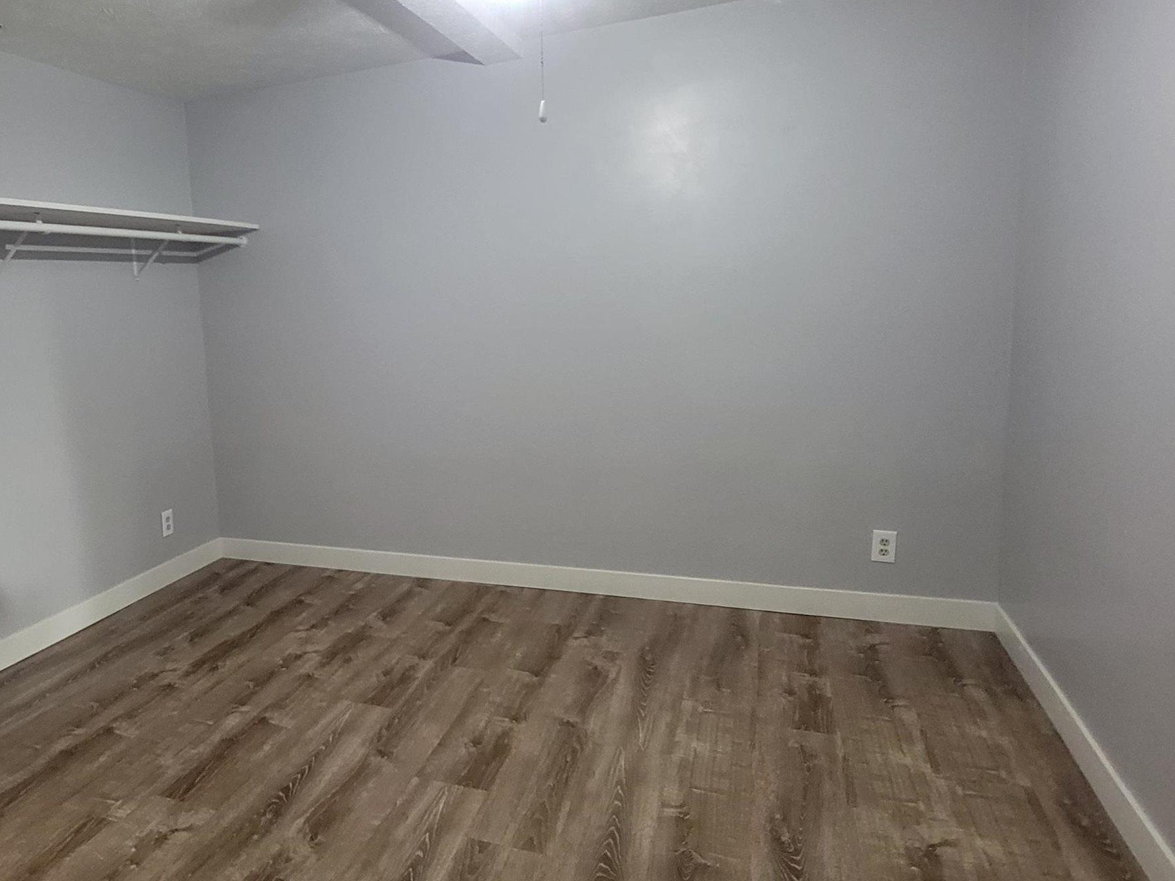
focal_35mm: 23
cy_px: 417
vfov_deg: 58.8
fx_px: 781
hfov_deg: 71.6
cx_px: 386
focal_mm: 2.2
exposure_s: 1/30
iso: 500
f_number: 2.2
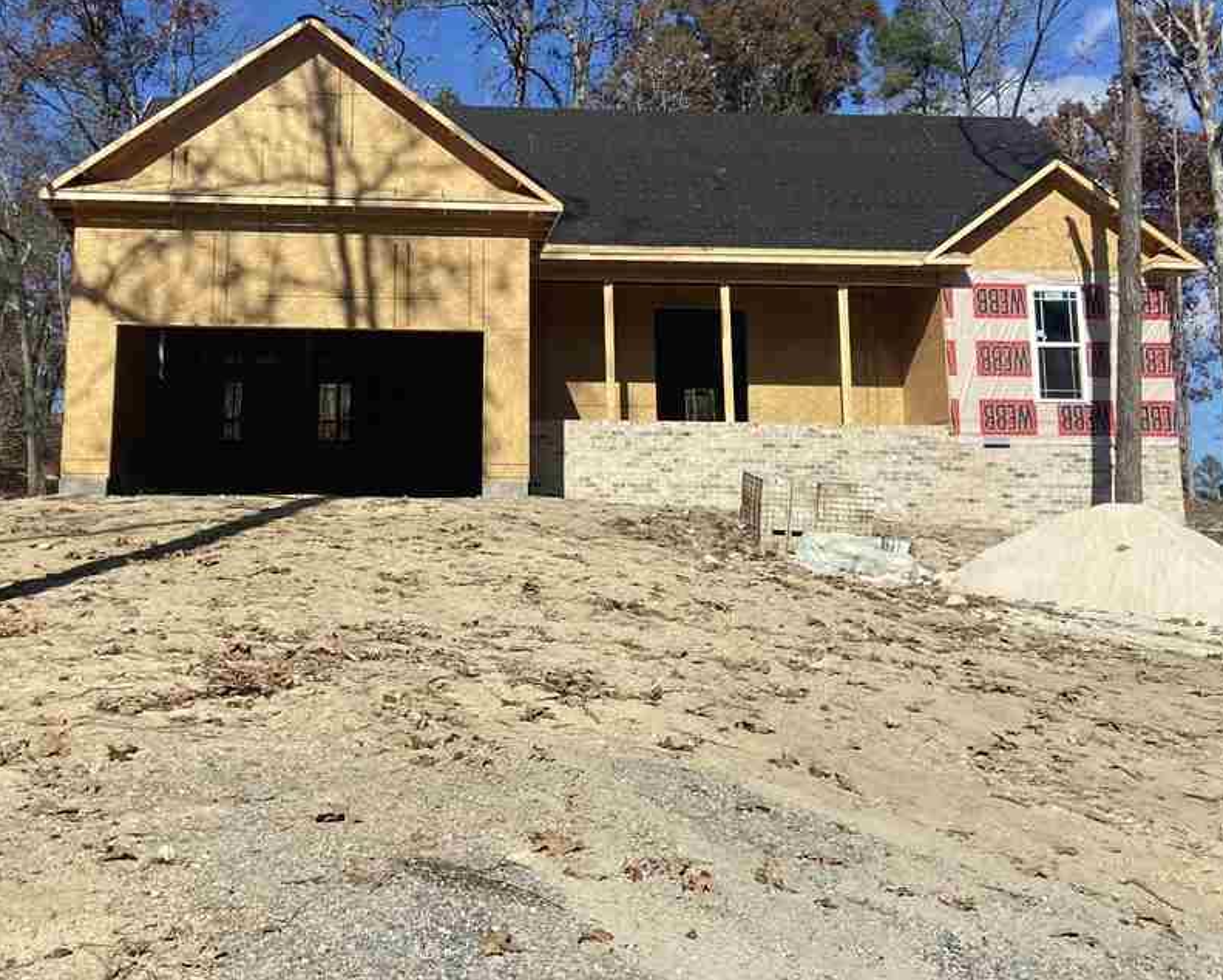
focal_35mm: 41
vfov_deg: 36.2
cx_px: 466
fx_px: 1484
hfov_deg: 44.5
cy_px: 339
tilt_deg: +8.2
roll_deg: +0.0
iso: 32
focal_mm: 4.25
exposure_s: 1/3984
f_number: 1.8
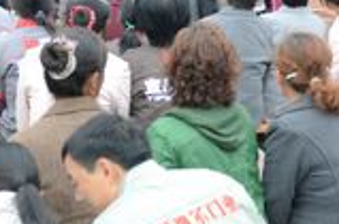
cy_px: -97
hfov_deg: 15.5
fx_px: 1239
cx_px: 264
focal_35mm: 132
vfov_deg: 10.0
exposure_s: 1/60
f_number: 4
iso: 200
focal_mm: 28
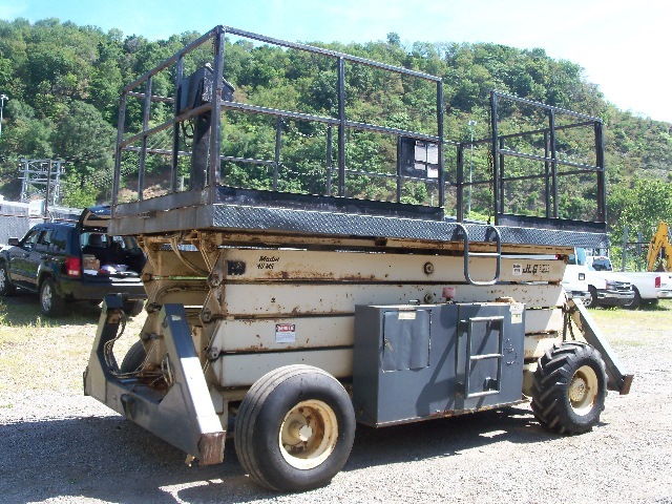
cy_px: 252
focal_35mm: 35
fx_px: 679
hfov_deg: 52.6
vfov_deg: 40.7
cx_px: 336
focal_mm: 6.3
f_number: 3
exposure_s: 1/250
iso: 64
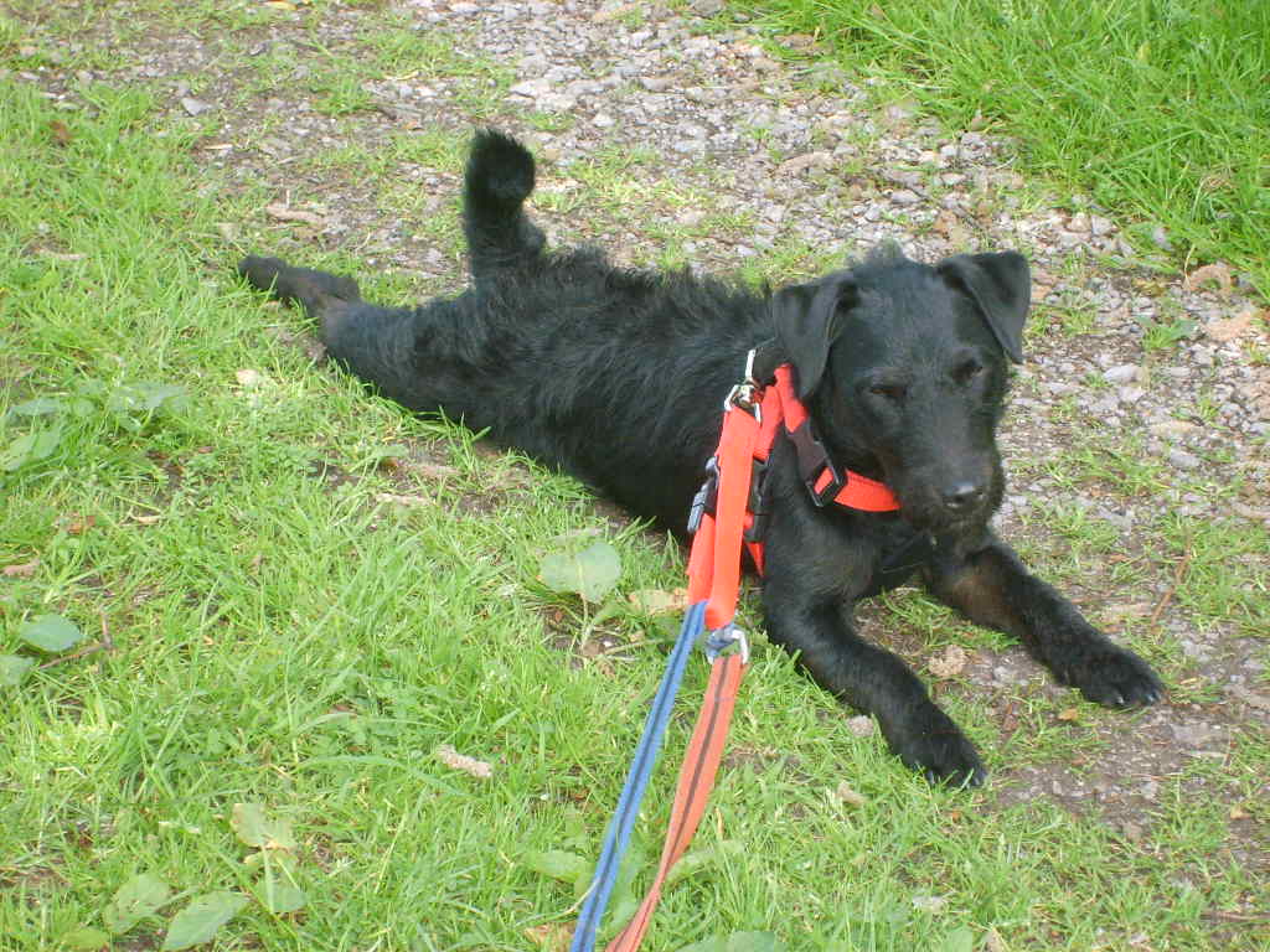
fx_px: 3852
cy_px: 476
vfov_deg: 14.1
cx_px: 635
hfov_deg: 18.7
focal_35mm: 105
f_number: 4.9
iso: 217
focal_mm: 17.4
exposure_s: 1/60
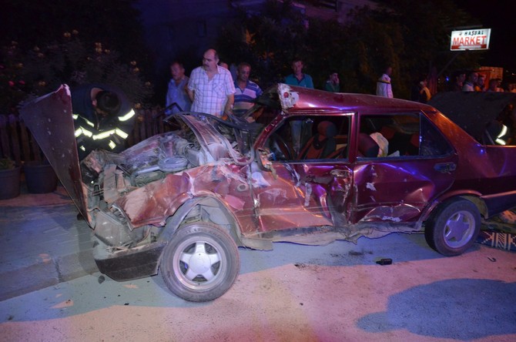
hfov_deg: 67.5
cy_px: 171
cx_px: 258
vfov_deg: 47.8
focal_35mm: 27
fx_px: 386
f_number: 3.5
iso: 3200
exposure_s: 1/60
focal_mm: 18
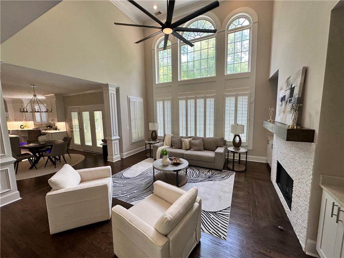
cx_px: 172
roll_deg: +1.2
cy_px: 129
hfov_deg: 102.1
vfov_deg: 85.7
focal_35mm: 14
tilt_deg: -6.4
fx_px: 139
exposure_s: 1/100
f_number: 2.2
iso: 100
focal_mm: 2.22
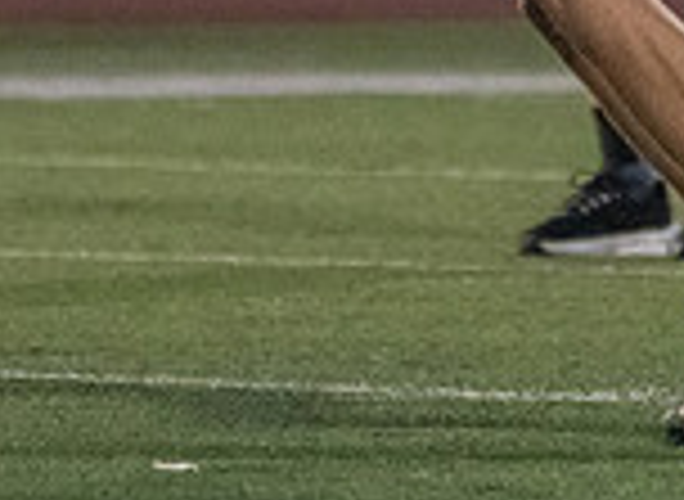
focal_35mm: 1713
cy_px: -471
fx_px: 33530
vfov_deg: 0.9
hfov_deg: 1.2
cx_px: 683
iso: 12800
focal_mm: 324
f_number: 5.6
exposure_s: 1/1000
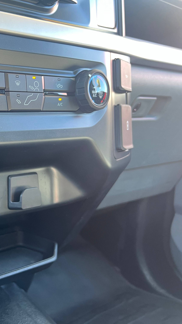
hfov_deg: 27.9
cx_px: -28
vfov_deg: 52.8
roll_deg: -1.1
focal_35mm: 38
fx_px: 326
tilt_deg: -11.4
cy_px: 161
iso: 160
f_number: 1.5
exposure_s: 1/60
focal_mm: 5.7
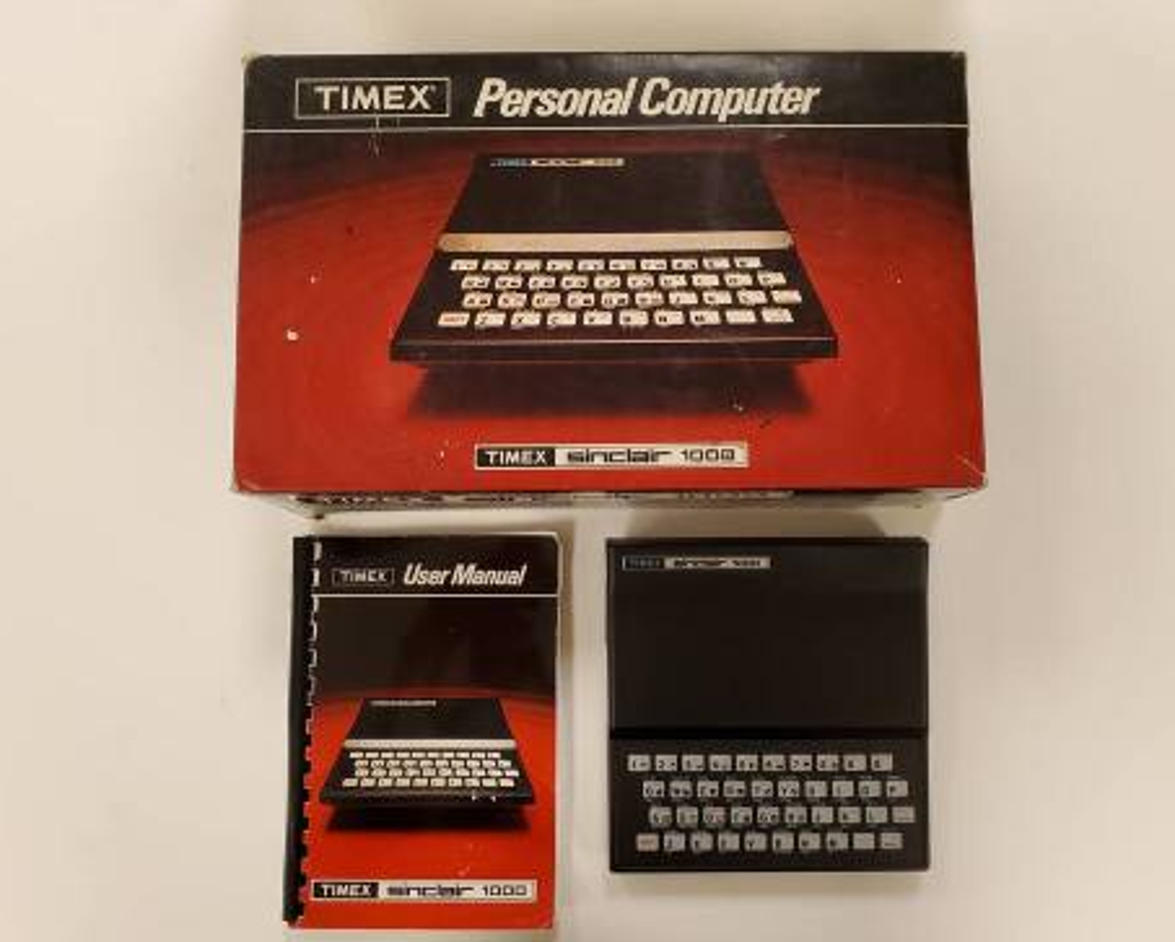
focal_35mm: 28
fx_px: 974
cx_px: 599
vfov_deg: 51.6
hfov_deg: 62.2
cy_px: 479
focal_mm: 4.3
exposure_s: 1/60
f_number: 2.4
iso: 250
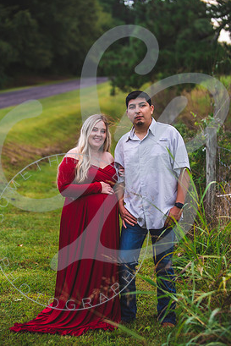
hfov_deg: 15.5
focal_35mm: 88
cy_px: 168
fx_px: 846
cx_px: 108
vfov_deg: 23.1
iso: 200
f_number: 2.8
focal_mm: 80
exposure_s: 1/320
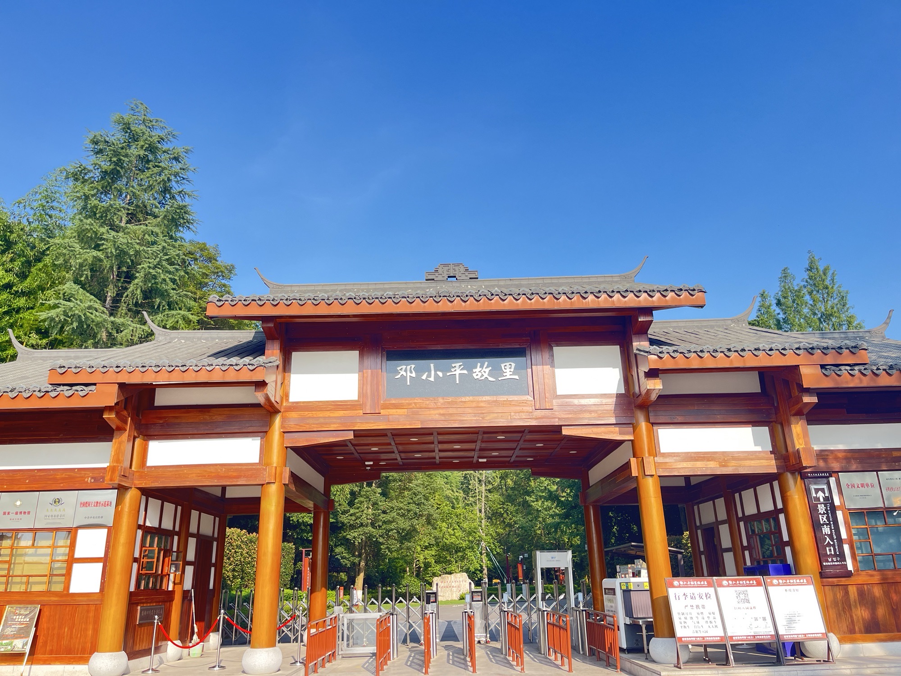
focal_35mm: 26
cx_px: 450
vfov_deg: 53.1
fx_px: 677
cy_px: 338
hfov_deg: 67.3
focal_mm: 5.1
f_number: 1.6
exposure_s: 1/566
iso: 50
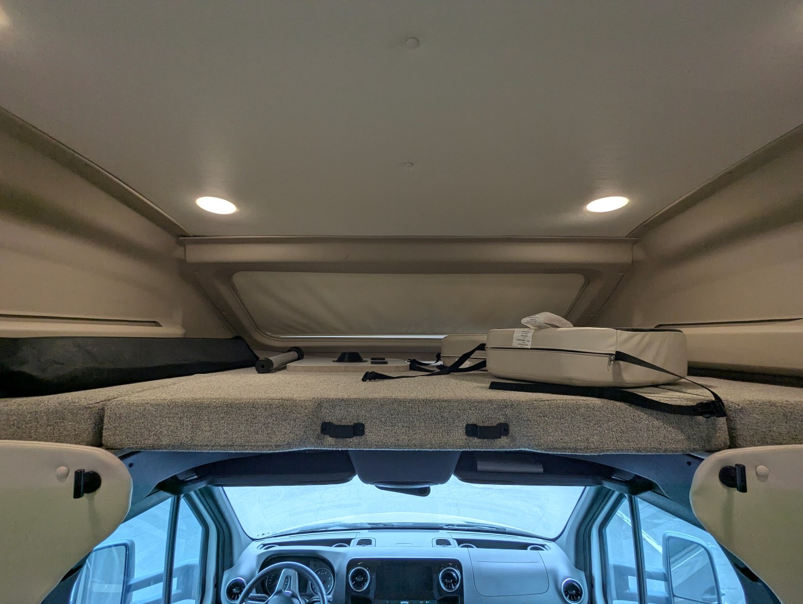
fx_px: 372
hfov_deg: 94.4
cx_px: 402
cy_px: 302
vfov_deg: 78.2
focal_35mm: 16
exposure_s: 1/114
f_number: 2.2
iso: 86
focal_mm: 2.35
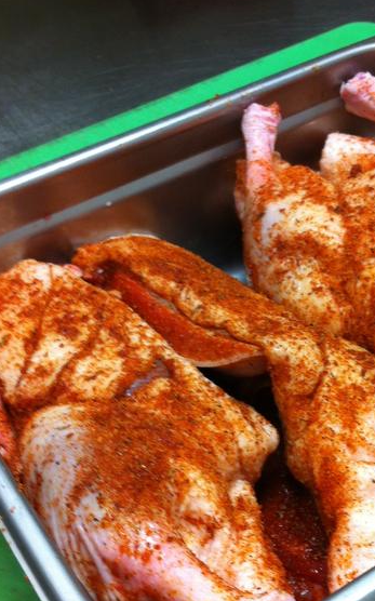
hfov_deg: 21.4
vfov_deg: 33.9
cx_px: 287
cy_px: 371
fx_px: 982
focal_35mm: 60
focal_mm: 3.85
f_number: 2.8
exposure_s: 1/15
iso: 80
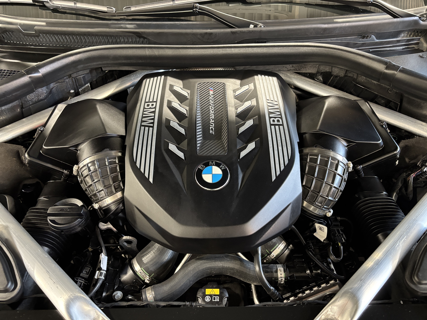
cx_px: 214
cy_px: 160
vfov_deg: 53.1
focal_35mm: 26
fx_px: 321
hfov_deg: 67.3
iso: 640
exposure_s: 1/40
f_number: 1.6
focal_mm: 5.96
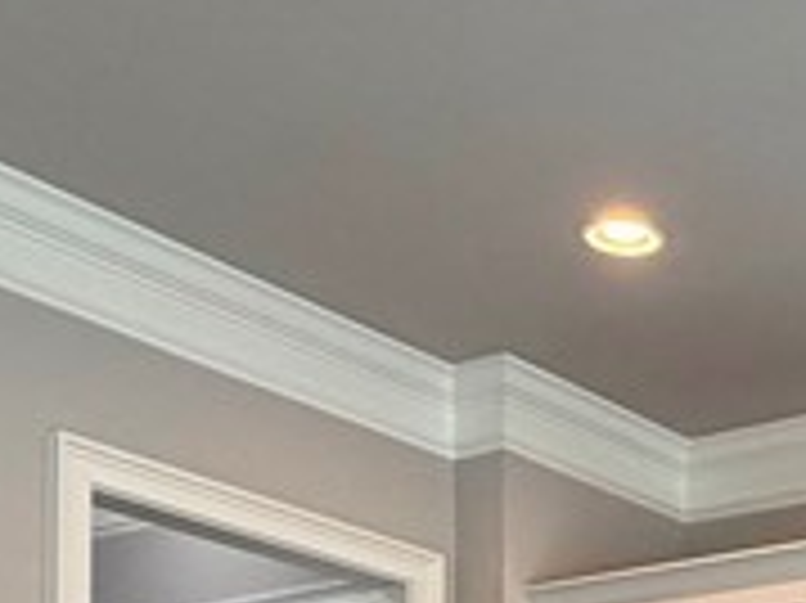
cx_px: 1040
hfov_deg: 22.0
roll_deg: +0.0
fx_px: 1861
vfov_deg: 16.1
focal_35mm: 80
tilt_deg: +1.6
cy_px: 1022
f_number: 2.2
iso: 160
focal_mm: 2.22
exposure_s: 1/120
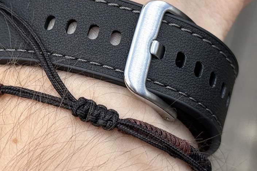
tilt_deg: -28.5
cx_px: 101
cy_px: 35
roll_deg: +1.7
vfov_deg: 10.1
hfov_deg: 15.2
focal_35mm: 135
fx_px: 963
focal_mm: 6.76
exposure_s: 1/1027
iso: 64
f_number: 1.78
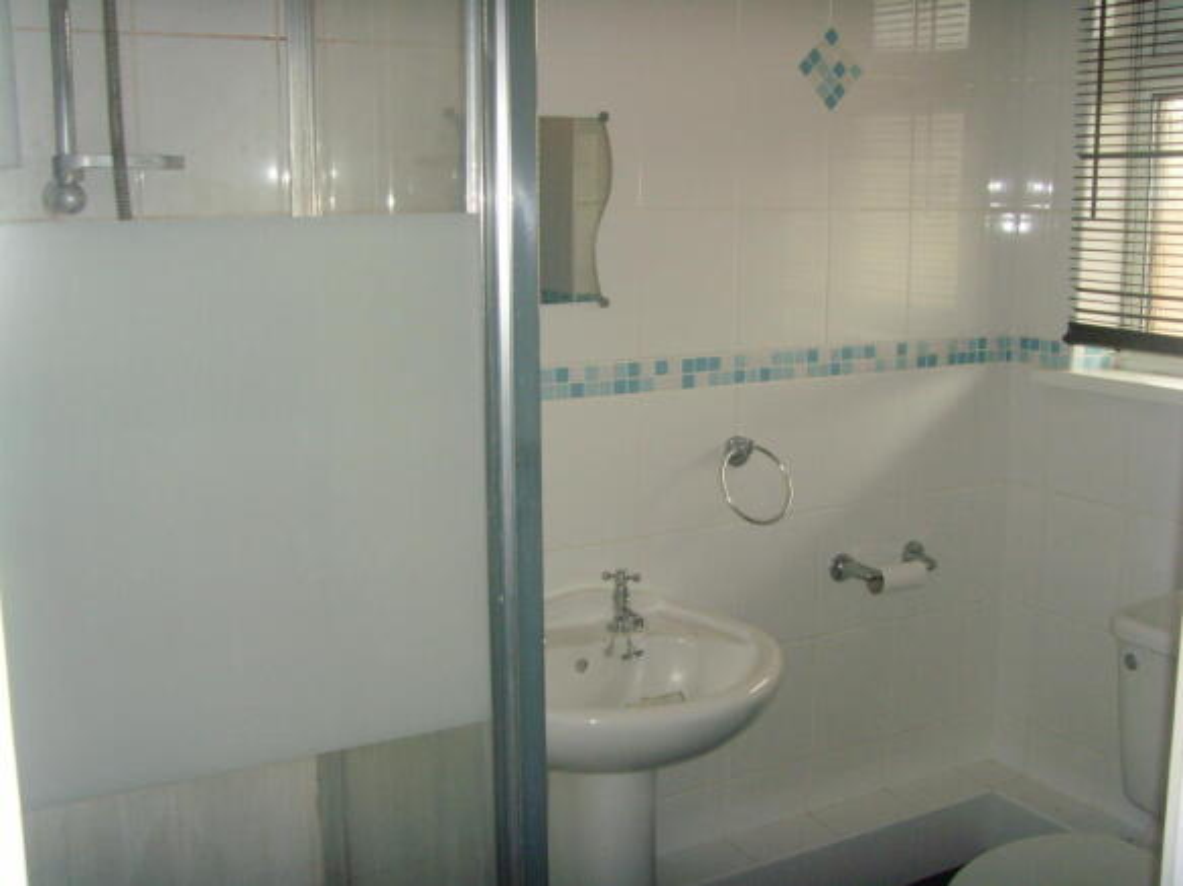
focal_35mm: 39
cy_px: 443
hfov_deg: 47.9
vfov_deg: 36.8
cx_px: 592
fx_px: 1333
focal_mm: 6.6
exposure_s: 1/45
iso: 200
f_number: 3.5
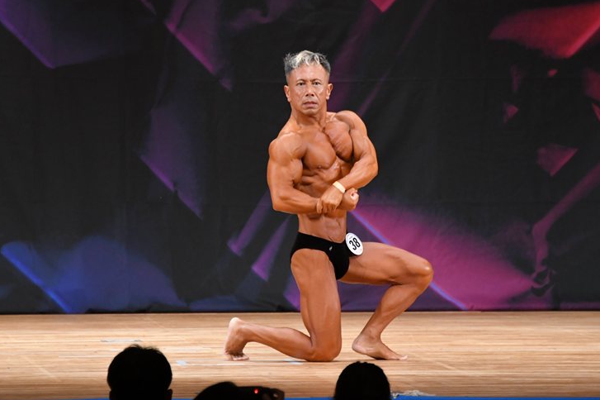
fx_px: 5331
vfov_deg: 4.3
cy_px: 198
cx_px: 286
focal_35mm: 320
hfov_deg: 6.4
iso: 3200
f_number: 5.6
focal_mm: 200
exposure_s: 1/400
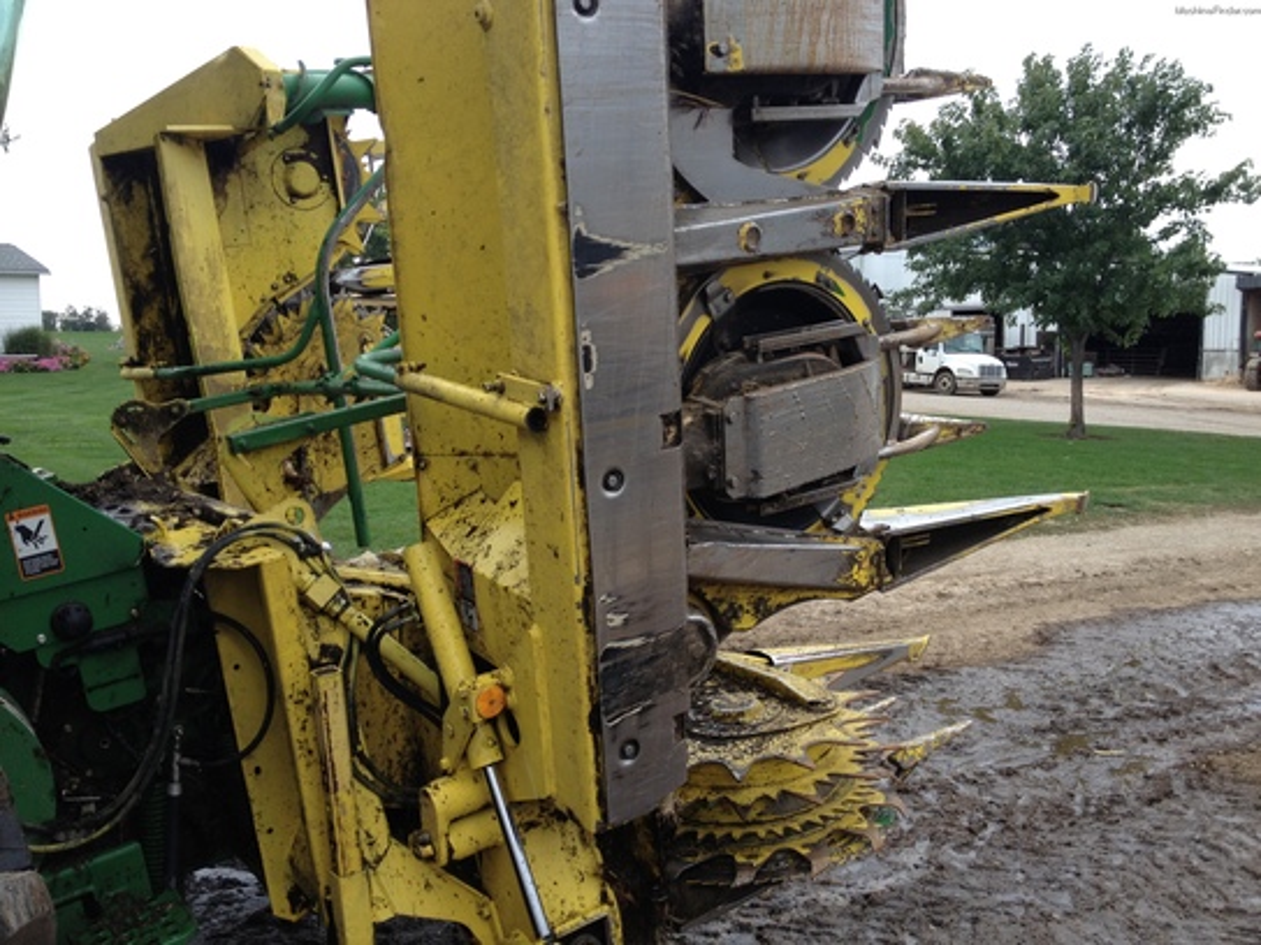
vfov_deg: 40.7
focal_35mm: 35
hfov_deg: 52.6
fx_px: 1275
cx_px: 630
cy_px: 472
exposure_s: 1/127
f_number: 2.4
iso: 50
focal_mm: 4.28
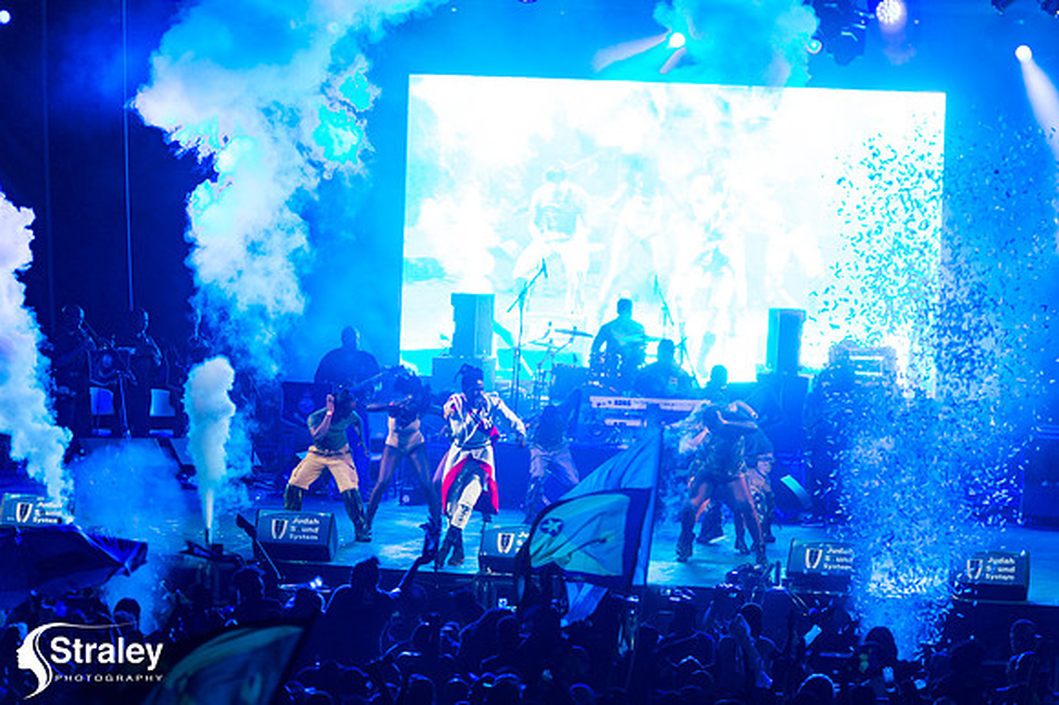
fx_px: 5880
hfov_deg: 10.3
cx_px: 530
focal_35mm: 200
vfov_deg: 6.9
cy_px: 352
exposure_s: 1/200
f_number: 5.6
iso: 2500
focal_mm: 200
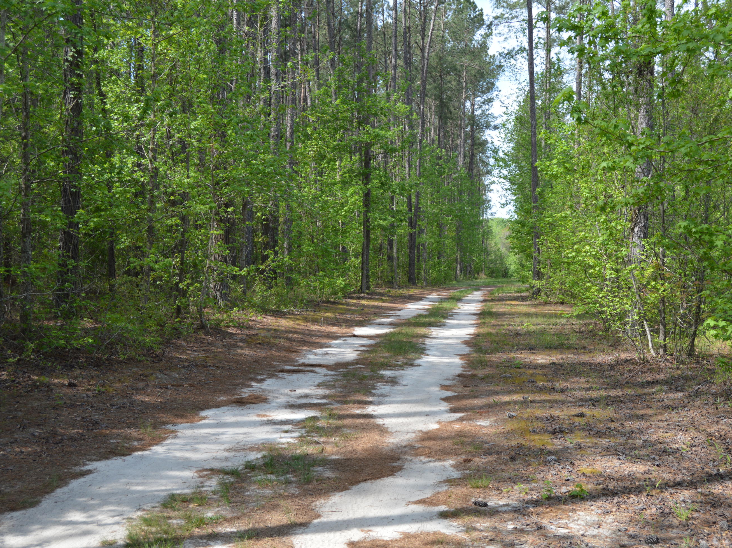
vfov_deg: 33.6
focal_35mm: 43
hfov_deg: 43.8
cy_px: 271
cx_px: 404
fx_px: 909
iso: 100
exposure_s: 1/160
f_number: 6.3
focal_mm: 26
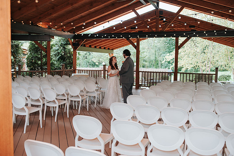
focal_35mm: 36
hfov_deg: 52.6
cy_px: 78
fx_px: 237
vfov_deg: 36.5
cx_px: 117
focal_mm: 35
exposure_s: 1/200
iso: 360
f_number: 3.2
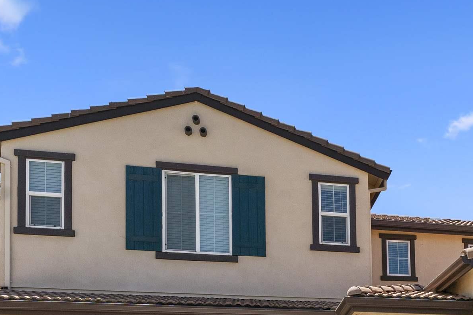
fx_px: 588
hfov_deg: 41.7
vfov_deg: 25.9
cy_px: 404
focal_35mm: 45
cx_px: 385
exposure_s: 1/1250
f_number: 8
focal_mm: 17.3
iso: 400
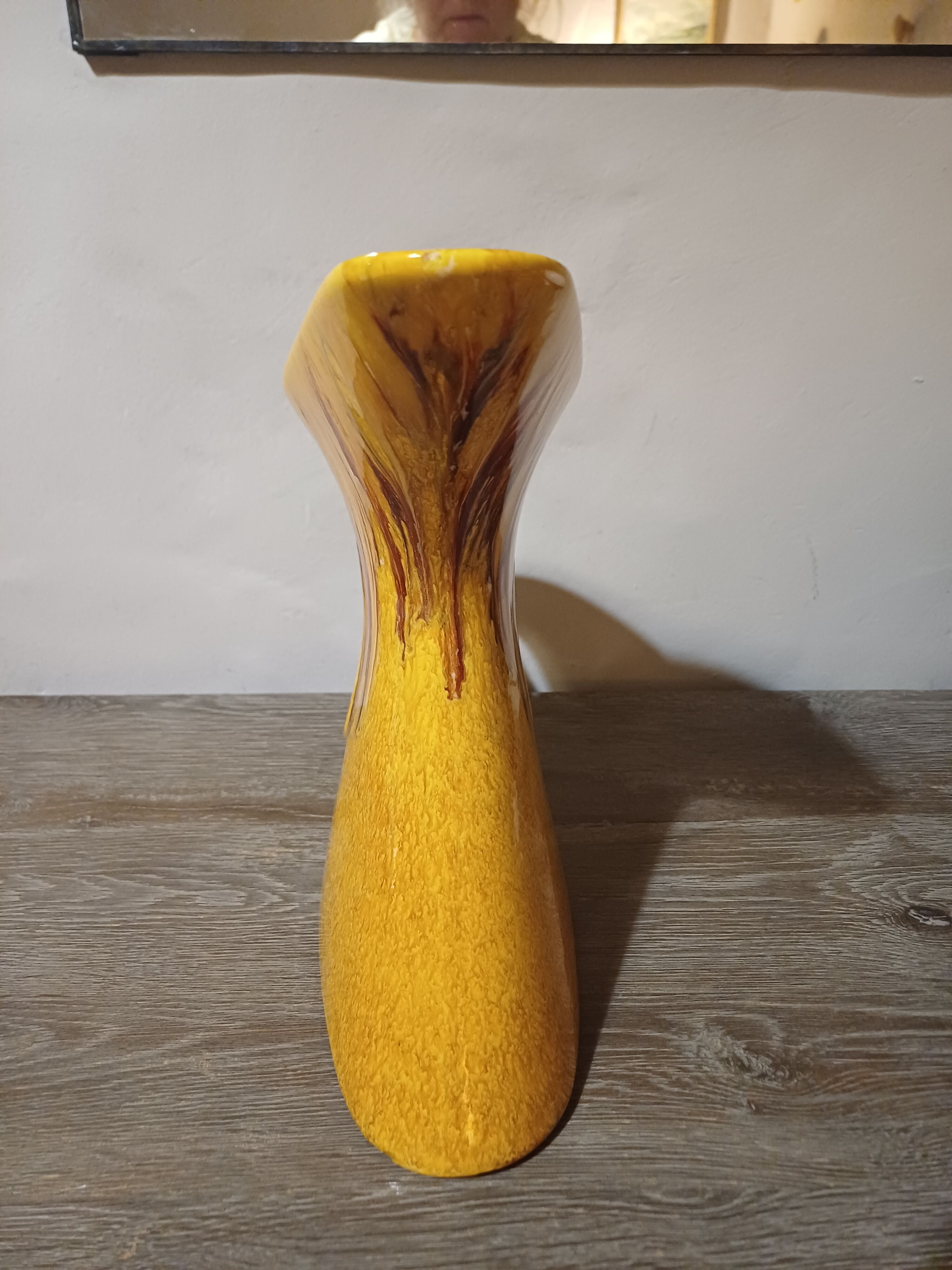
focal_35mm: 25
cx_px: 476
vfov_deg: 69.4
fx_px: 917
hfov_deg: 54.9
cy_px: 635
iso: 640
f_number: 1.8
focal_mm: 4.65
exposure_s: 1/25
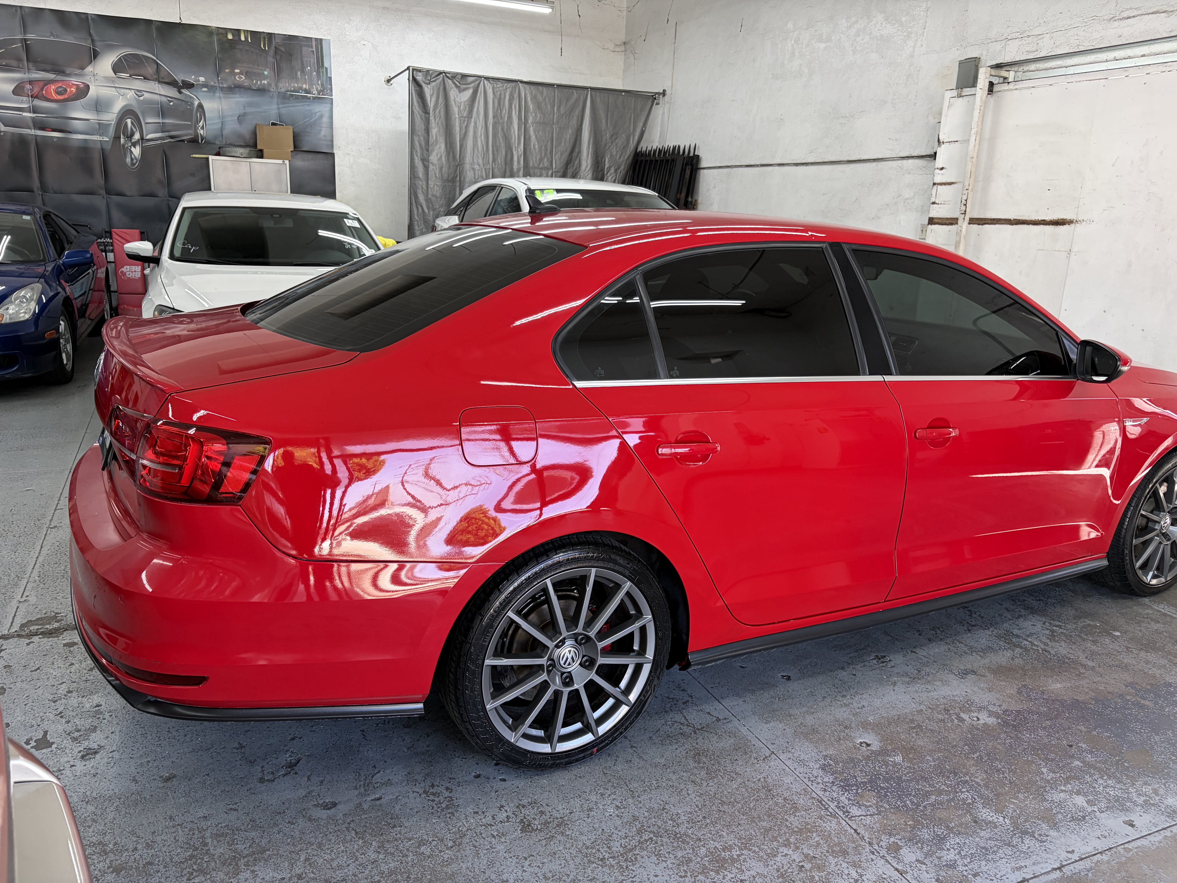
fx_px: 884
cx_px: 588
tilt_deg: -14.2
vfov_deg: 53.1
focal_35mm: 26
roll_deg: -2.3
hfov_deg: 67.3
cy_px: 442
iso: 100
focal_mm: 5.96
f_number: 1.6
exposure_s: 1/120
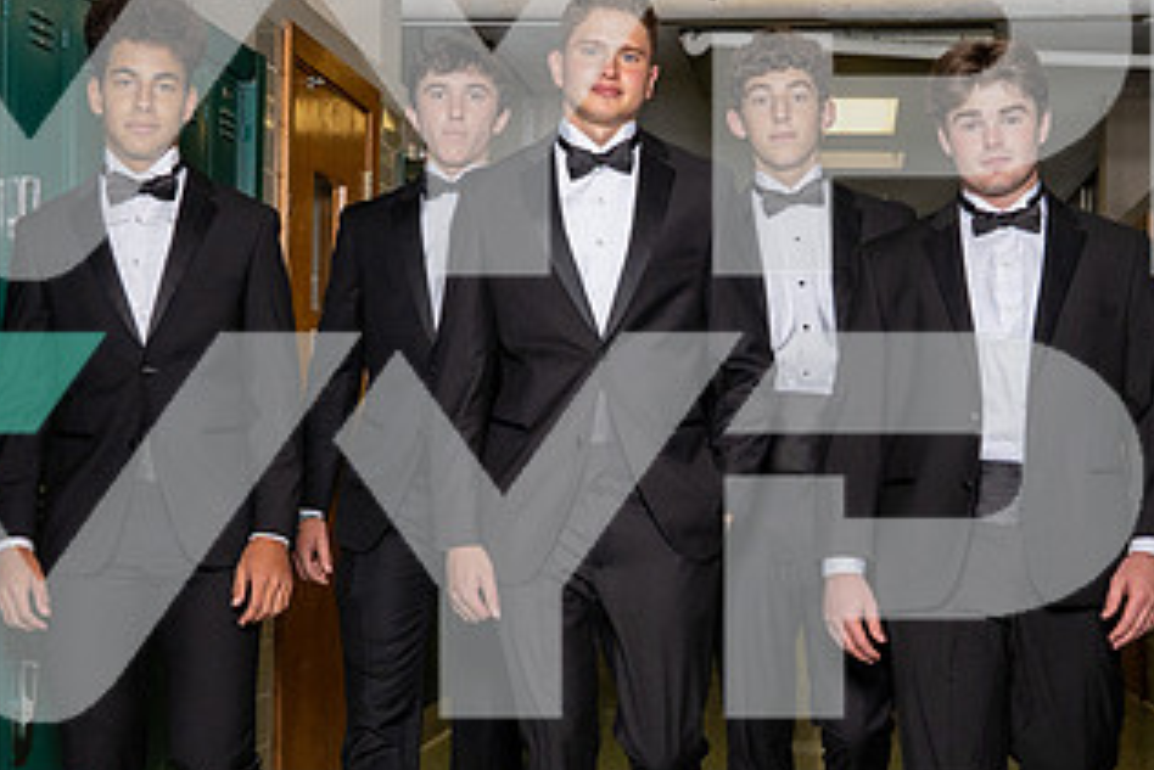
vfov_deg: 20.5
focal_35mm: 66
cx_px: 654
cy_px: 527
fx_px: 2117
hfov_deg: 30.5
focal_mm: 24
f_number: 8
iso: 800
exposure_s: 1/250
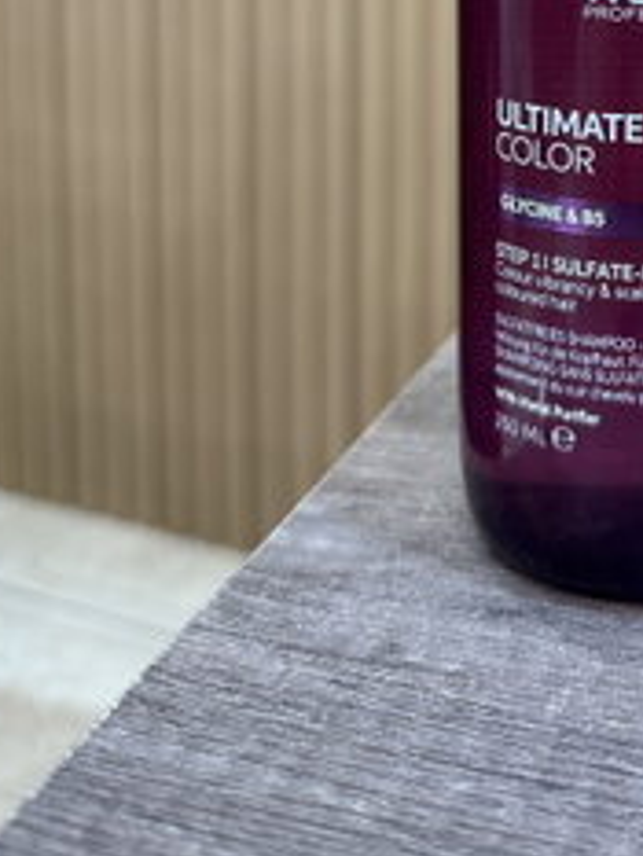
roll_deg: -1.0
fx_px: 1361
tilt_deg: -5.1
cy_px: -97
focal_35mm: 55
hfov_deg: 25.5
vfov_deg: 30.9
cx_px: 621
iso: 125
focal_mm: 6.76
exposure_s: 1/100
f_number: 1.78
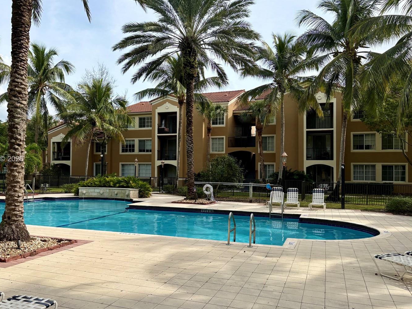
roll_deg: +0.5
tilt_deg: +0.9
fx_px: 369
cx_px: 173
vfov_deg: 45.4
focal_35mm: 31
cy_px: 159
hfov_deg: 58.1
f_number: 1.6
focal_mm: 5.96
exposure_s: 1/2747
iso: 50
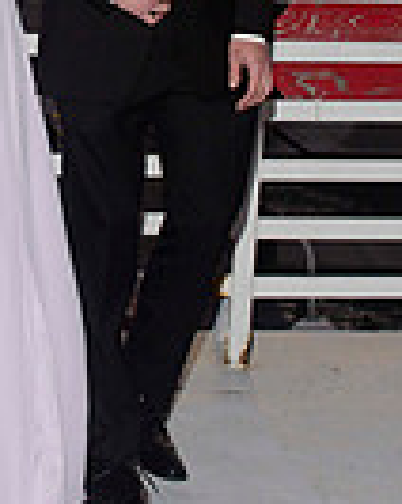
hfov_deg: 12.3
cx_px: 64
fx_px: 1848
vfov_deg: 15.3
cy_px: 4
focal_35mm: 124
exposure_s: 1/125
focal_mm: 26
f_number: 5.6
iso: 400
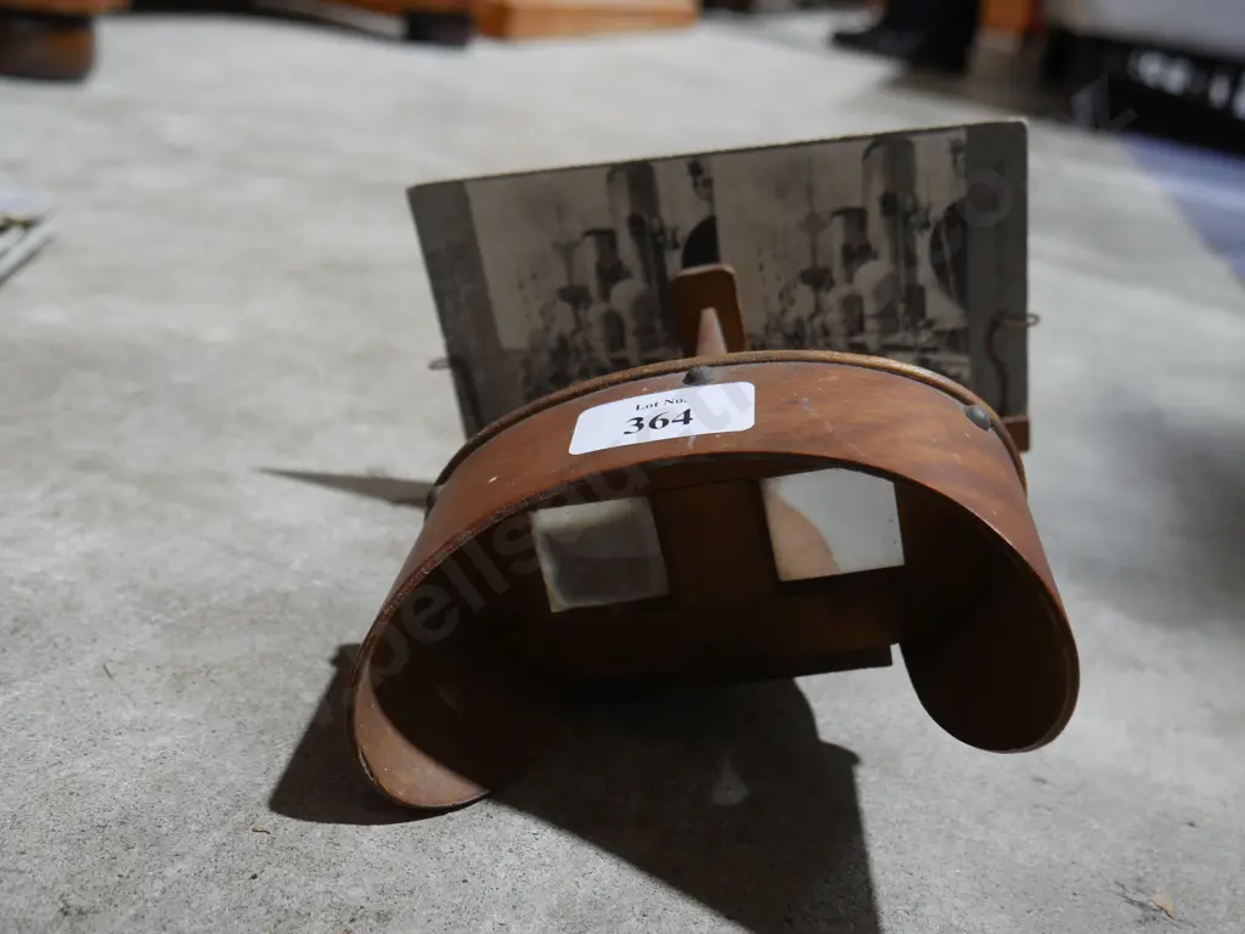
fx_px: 1295
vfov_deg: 39.7
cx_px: 622
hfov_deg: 51.4
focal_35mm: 36
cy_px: 467
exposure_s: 1/60
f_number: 4
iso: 500
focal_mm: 18
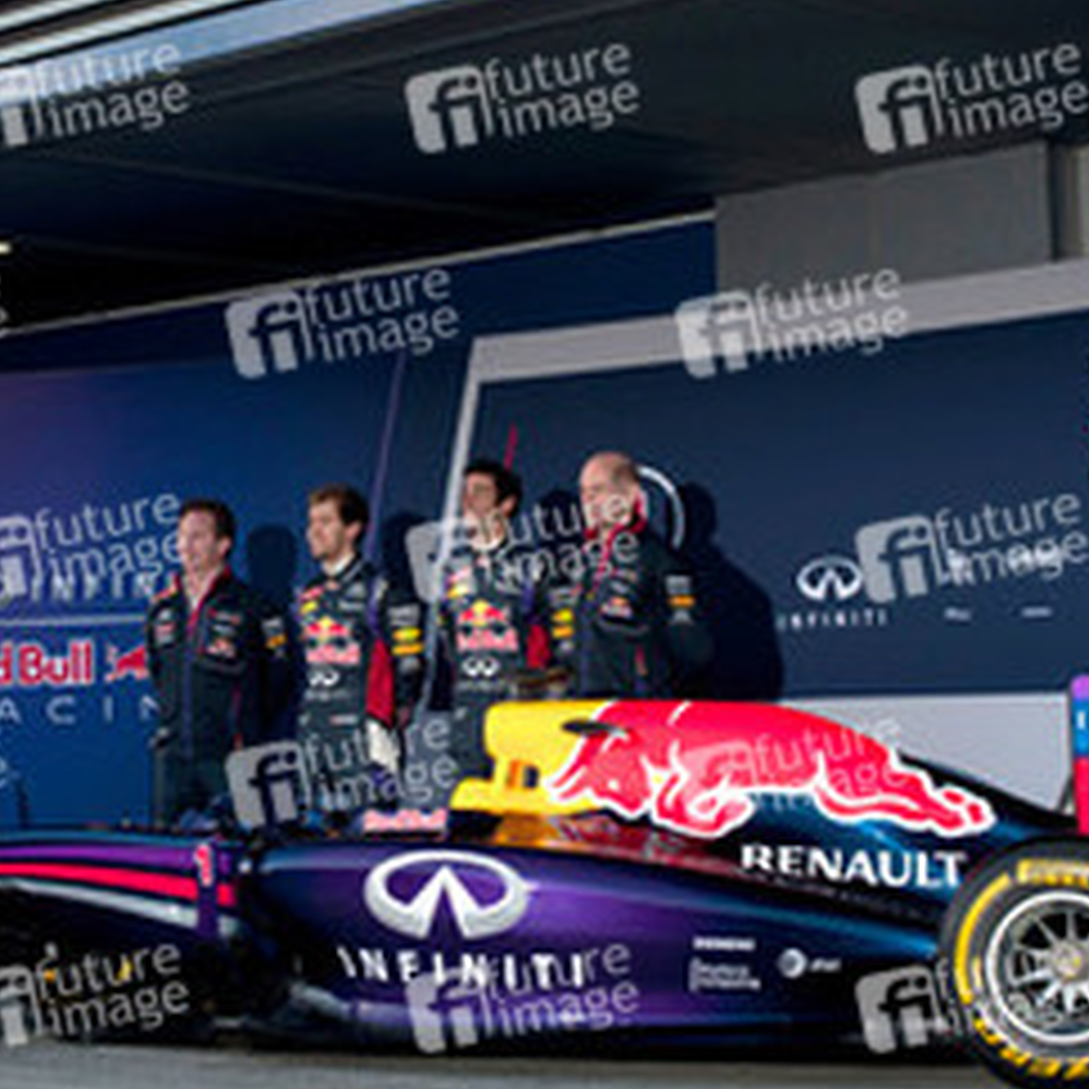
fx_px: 2812
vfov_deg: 21.9
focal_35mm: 79
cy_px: 436
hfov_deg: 21.9
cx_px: 400
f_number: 5
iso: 640
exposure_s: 1/400
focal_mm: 50
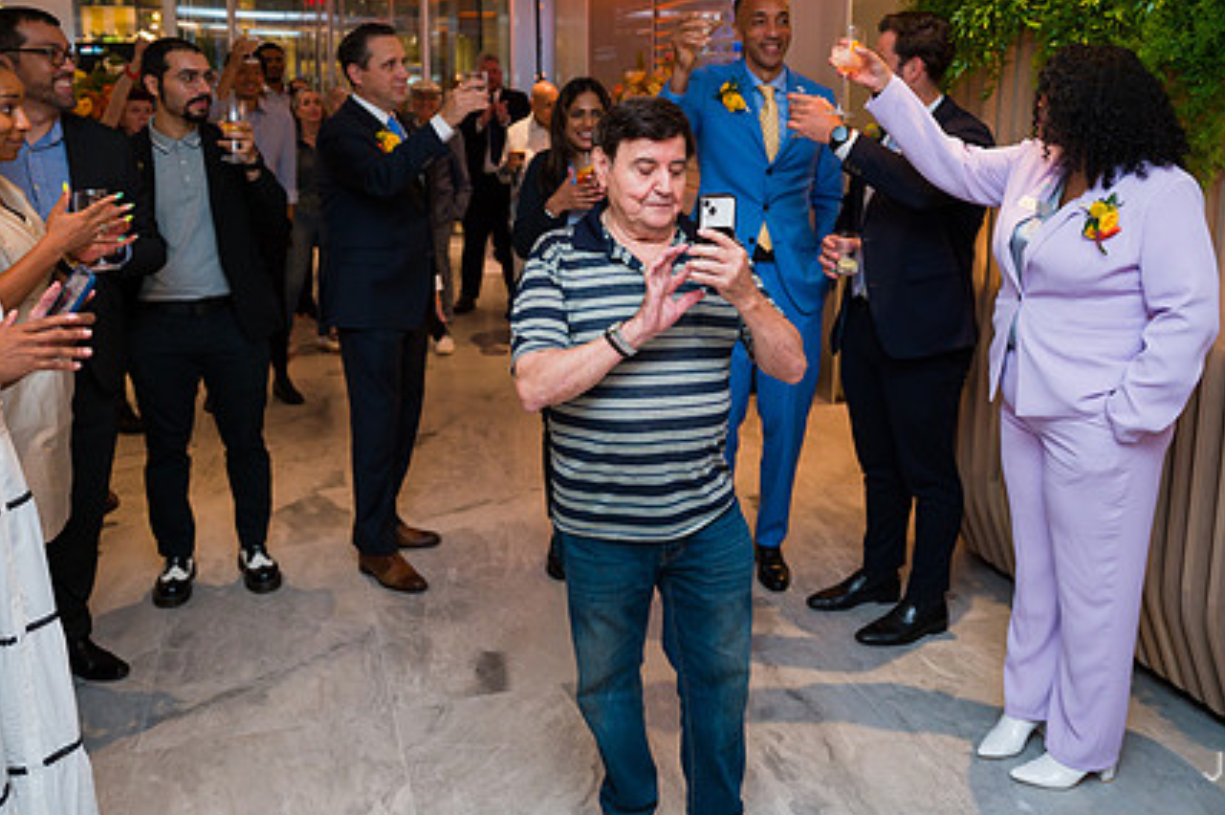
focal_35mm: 33
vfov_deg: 39.6
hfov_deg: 57.2
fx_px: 1122
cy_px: 290
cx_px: 645
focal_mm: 24
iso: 800
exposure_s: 1/160
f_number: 3.2
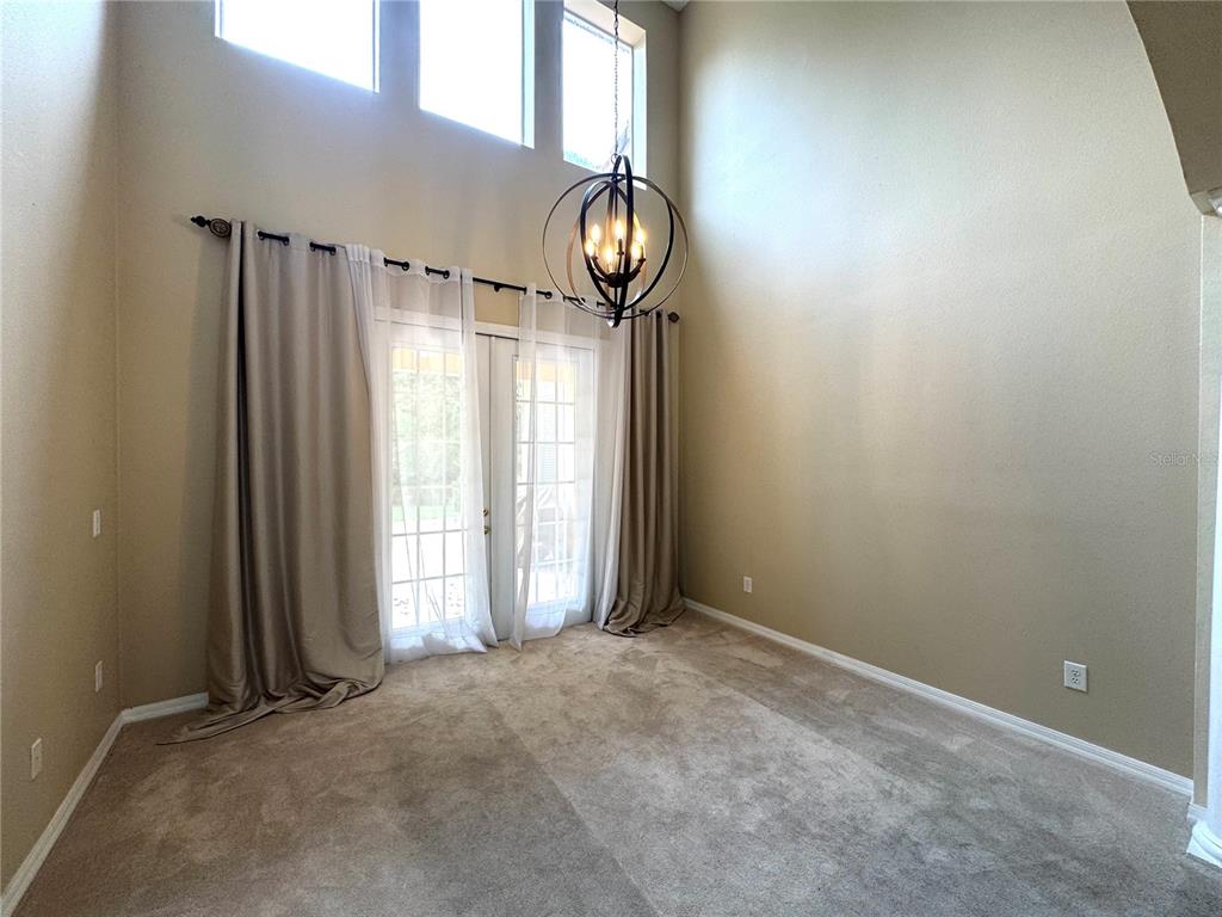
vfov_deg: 85.7
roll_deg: +0.1
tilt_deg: -0.9
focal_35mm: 14
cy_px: 458
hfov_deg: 102.1
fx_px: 494
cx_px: 611
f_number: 2.2
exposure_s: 1/120
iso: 125
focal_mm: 2.22
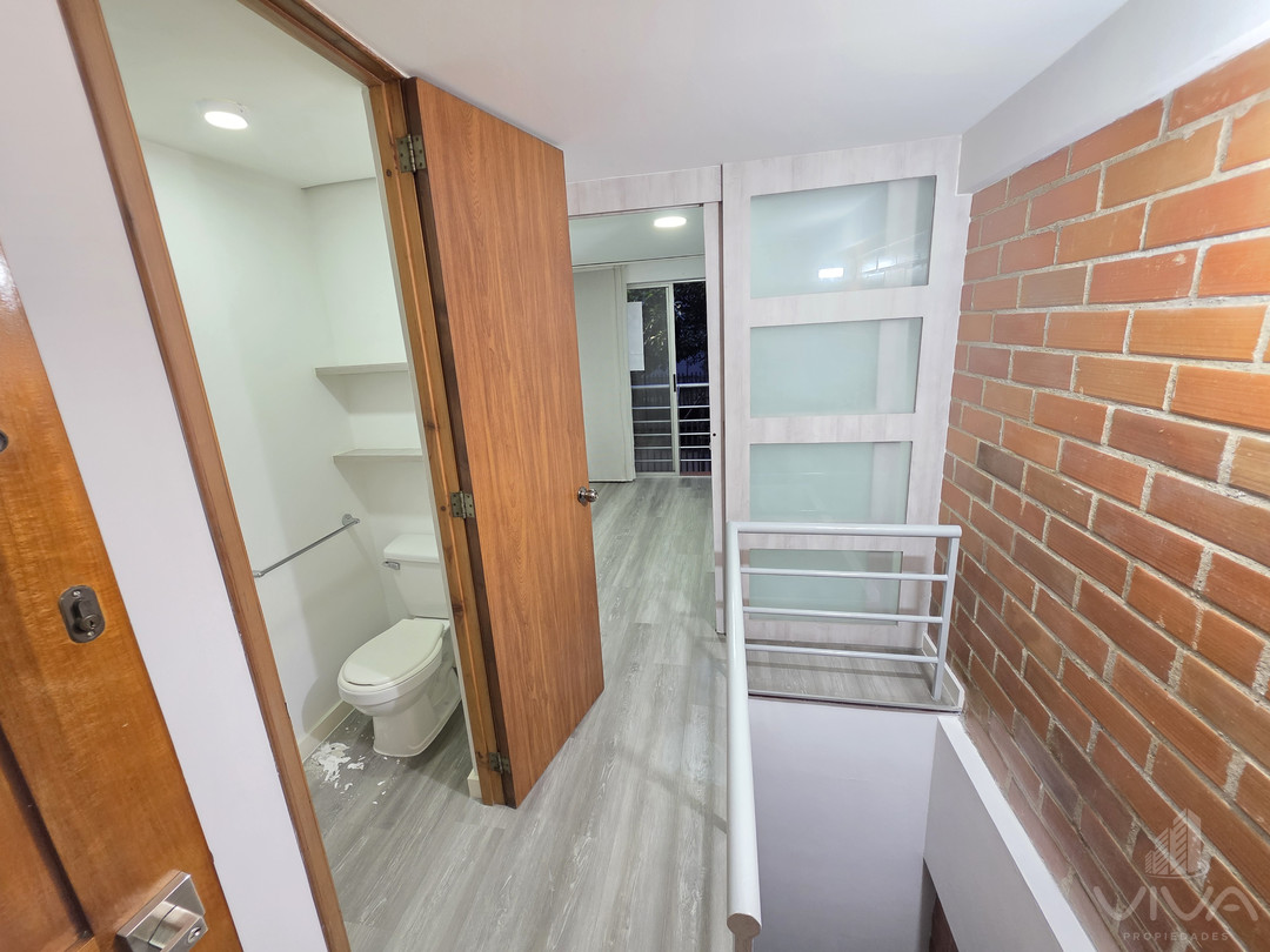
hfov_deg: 106.2
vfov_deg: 89.9
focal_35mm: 13
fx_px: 477
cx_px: 635
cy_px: 476
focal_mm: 2.2
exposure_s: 1/60
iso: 640
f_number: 1.9
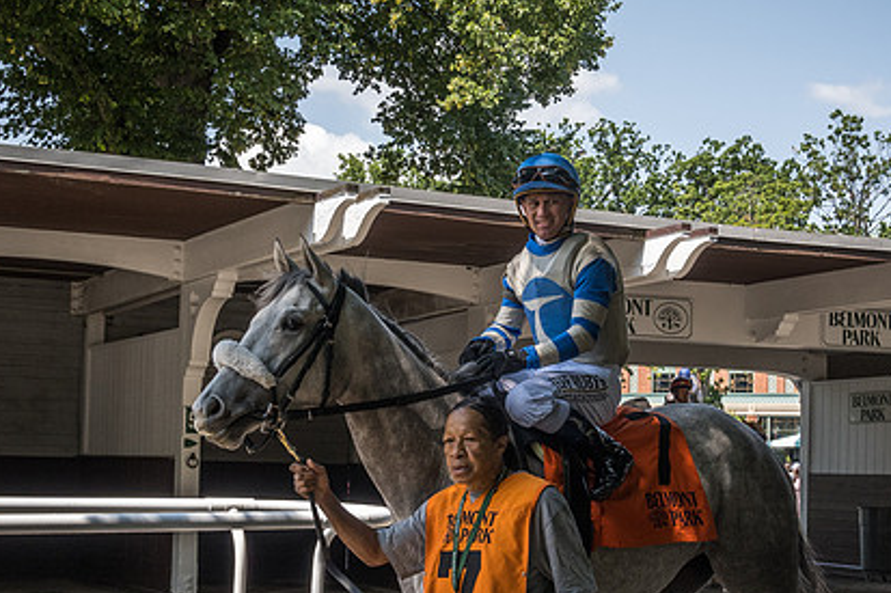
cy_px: 358
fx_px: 1806
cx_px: 476
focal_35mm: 73
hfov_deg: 27.7
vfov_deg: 18.6
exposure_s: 1/320
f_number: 4.5
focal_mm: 16.21
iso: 100
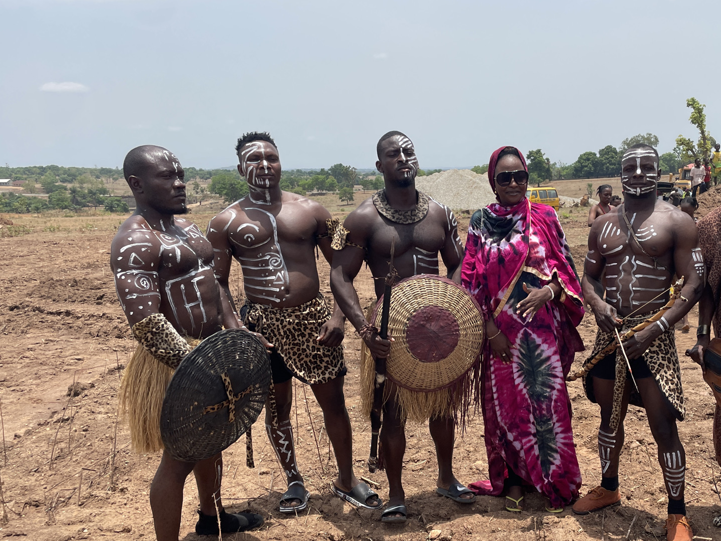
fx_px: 750
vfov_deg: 39.4
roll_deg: +2.2
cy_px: 341
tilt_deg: -12.9
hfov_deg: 50.4
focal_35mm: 36
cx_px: 485
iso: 32
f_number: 1.6
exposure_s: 1/2506
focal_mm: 4.2
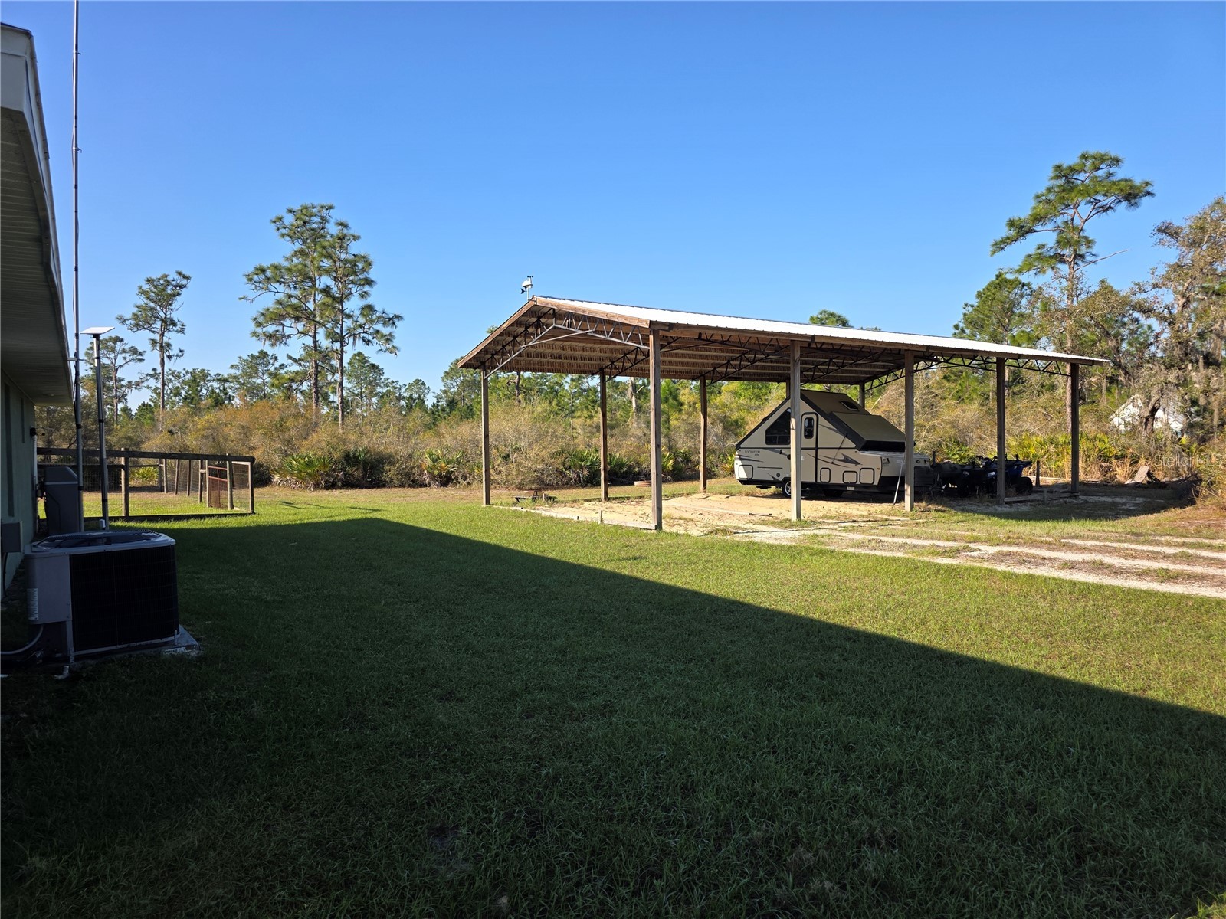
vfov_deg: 58.9
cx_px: 613
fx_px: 815
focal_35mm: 23
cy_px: 460
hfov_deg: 73.9
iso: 80
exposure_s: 1/2671
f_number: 1.7
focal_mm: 6.3
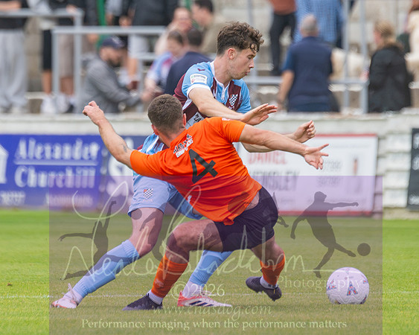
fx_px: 13221
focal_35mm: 1066
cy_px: 85
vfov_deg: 1.5
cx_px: 113
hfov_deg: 1.8
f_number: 2.8
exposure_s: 1/1250
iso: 560
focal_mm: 300
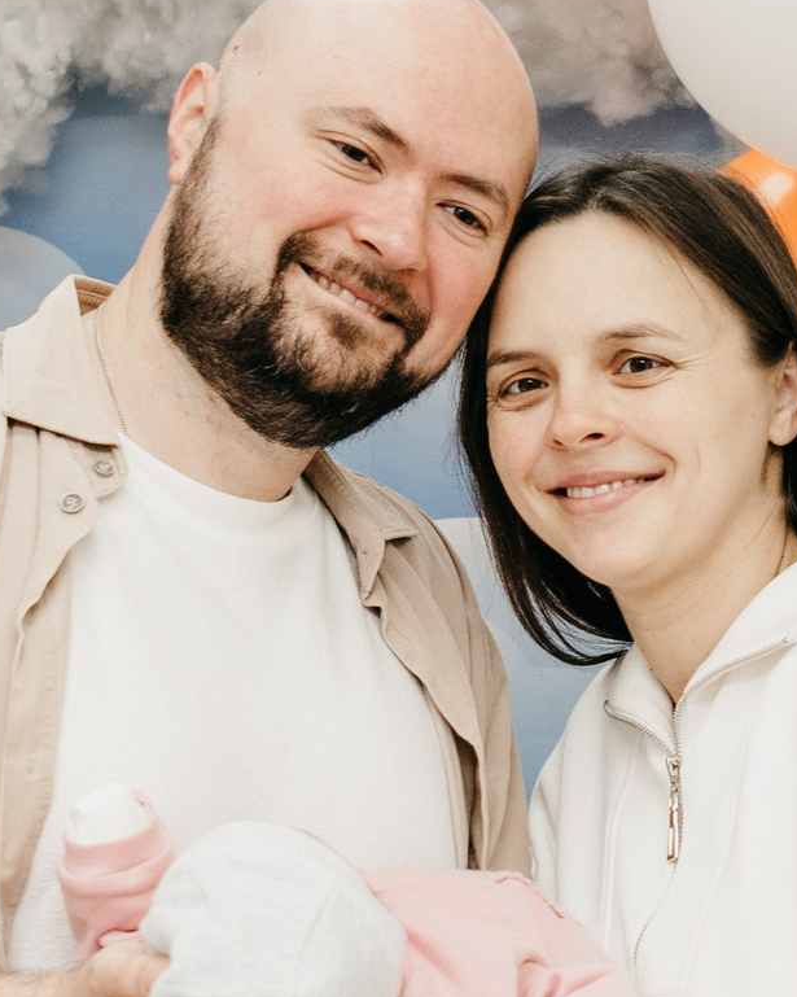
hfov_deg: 12.4
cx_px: 993
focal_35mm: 121
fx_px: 3568
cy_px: 385
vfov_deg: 15.9
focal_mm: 27
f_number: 4
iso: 250
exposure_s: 1/160
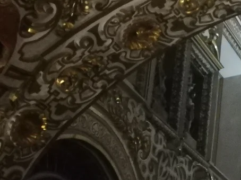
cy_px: 178
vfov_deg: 13.3
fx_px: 765
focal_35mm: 110
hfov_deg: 15.1
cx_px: 459
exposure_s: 1/15
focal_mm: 3.83
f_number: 2.2
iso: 1250
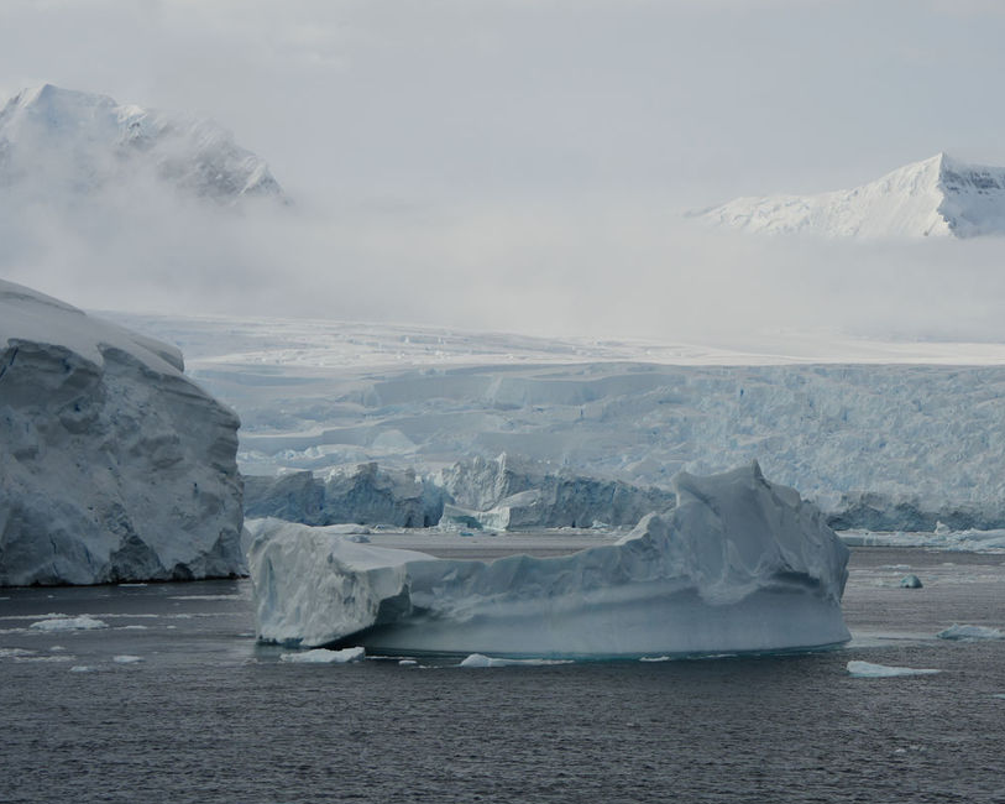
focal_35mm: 109
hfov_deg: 17.5
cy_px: 173
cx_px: 760
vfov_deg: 14.1
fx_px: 3241
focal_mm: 59
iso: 100
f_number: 11
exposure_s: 1/400
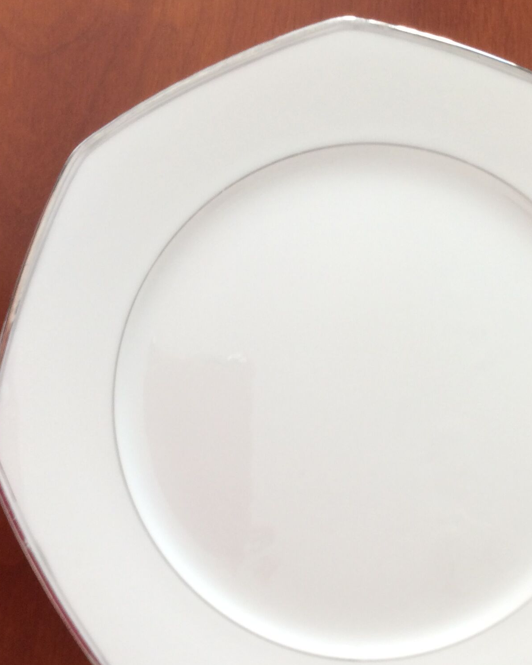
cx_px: 374
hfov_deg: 27.8
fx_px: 1063
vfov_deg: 34.6
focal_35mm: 54
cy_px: 393
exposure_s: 1/33
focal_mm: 3.3
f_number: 2.4
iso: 40
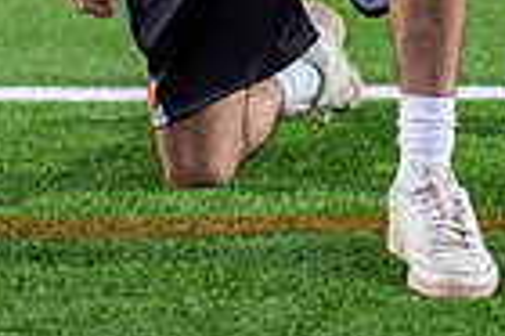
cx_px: 287
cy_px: -441
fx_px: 2256
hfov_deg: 12.8
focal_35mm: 161
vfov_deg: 7.9
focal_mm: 50
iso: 800
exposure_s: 1/400
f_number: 1.8
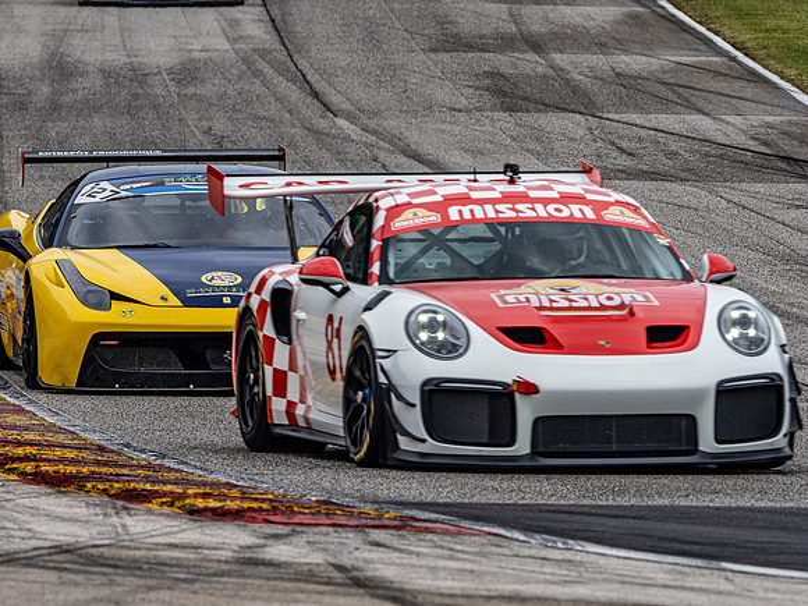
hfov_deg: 3.3
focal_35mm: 601
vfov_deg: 2.5
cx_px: 404
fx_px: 14028
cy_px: 303
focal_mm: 300
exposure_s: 1/400
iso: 400
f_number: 9
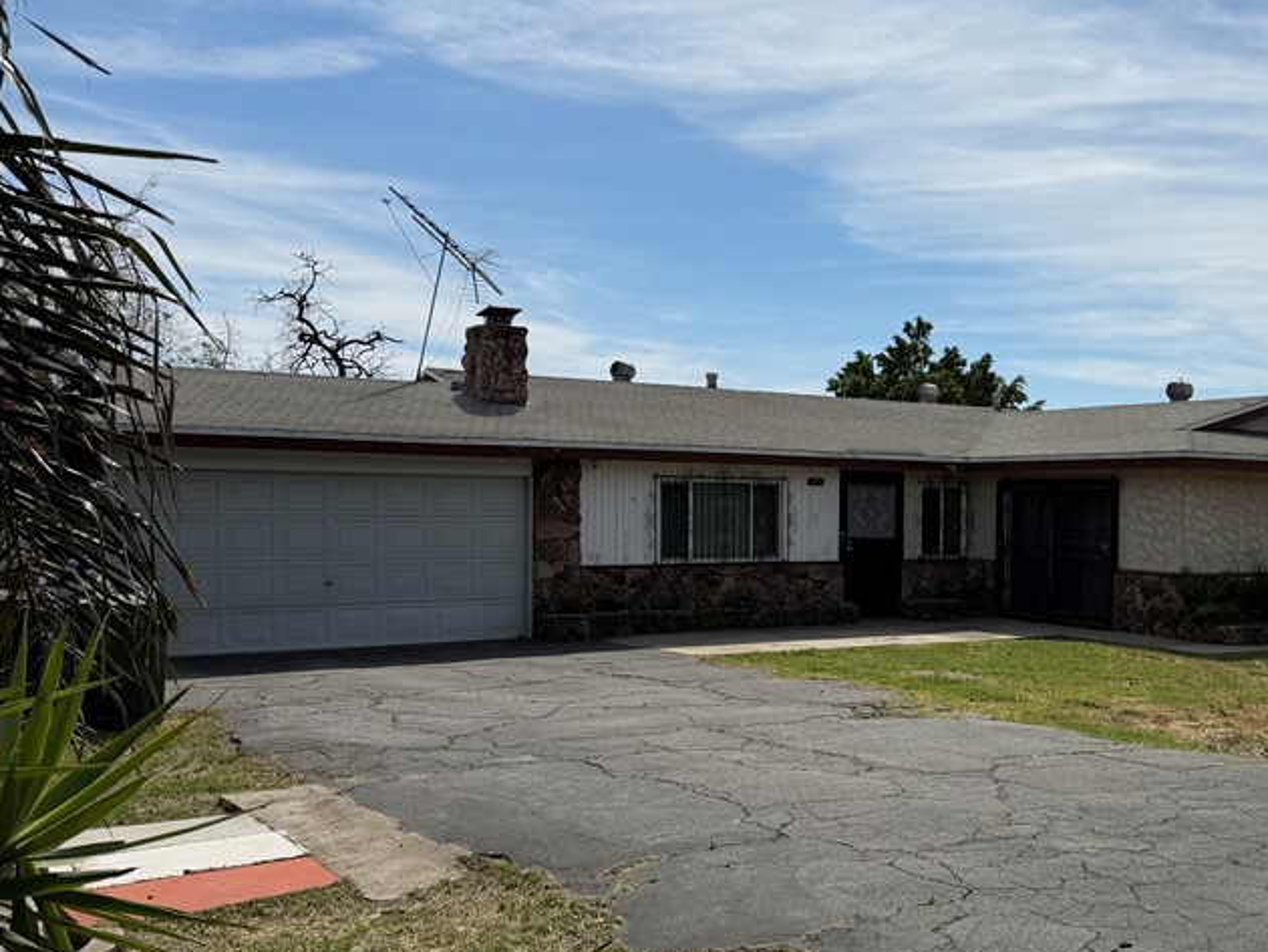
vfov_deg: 36.8
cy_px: 545
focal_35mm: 39
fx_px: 1429
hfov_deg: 46.5
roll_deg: -1.1
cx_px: 918
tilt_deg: -1.4
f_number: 1.78
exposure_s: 1/10309
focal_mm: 6.76
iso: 80
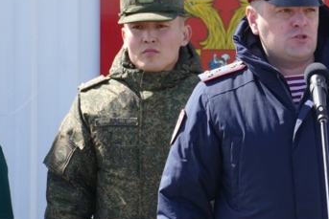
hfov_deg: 2.4
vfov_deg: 1.6
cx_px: 291
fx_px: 7808
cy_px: 89
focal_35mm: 854
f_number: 4
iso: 125
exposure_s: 1/400
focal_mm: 142.53
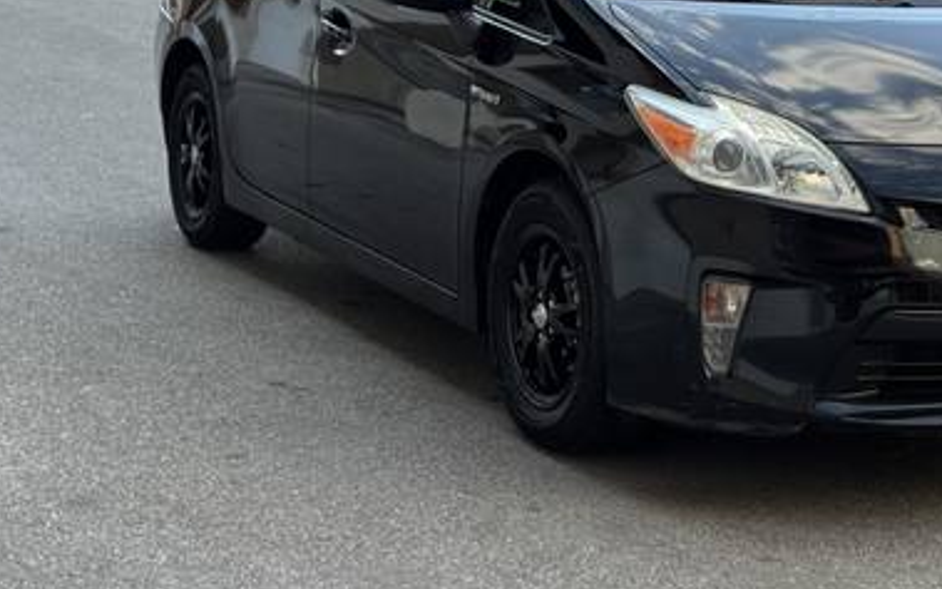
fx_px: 2208
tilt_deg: -6.1
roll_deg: -3.5
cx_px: 756
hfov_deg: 23.7
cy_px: 164
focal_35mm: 86
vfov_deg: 15.1
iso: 64
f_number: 1.78
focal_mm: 6.76
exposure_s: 1/362
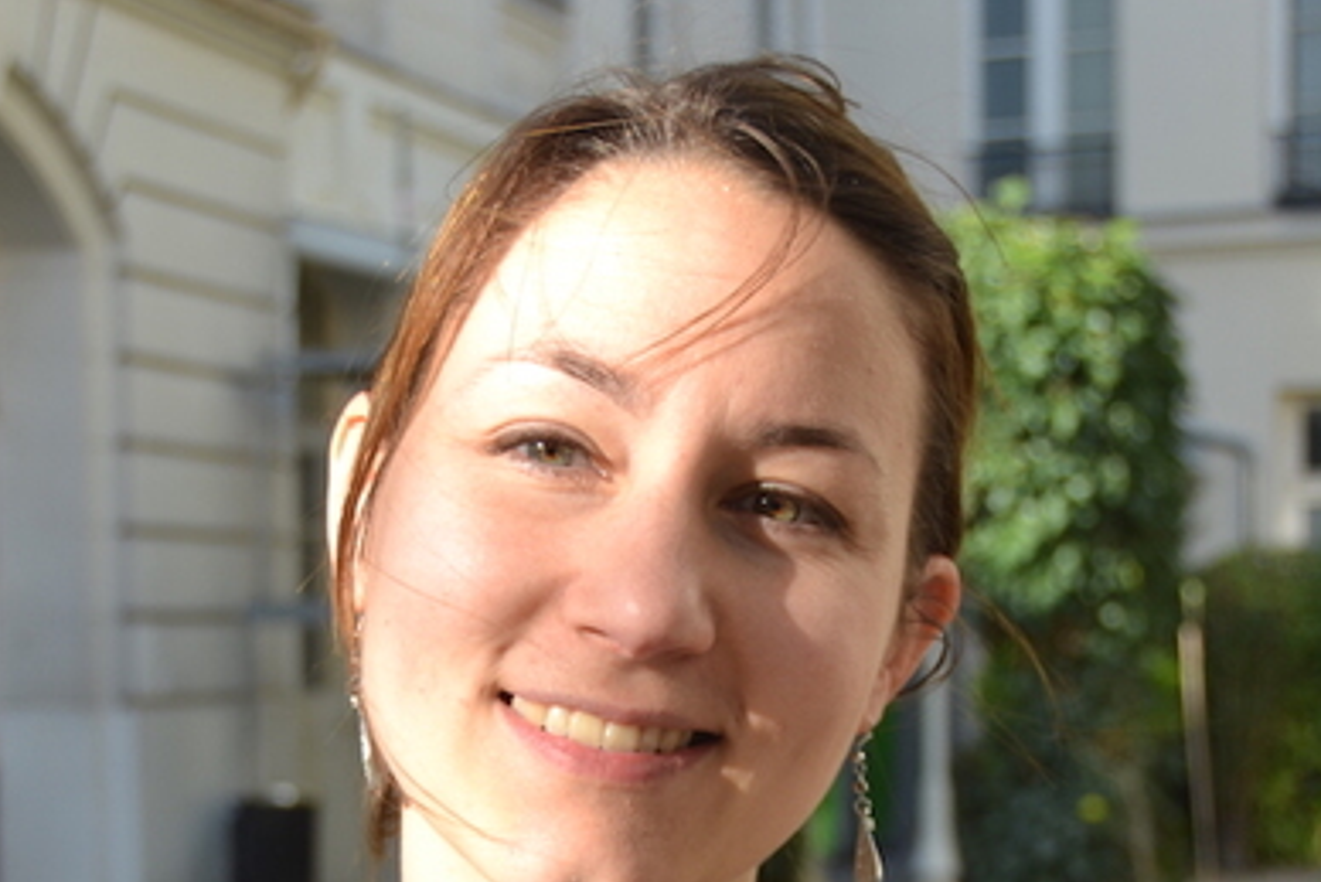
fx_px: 3267
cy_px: 780
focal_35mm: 89
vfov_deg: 15.2
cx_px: 660
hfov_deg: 22.9
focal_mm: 32
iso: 100
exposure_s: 1/125
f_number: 5.6
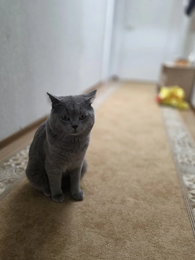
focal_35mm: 26
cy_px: 141
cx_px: 90
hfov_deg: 53.0
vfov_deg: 67.2
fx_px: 196
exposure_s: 1/101
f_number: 1.7
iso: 320
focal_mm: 6.3
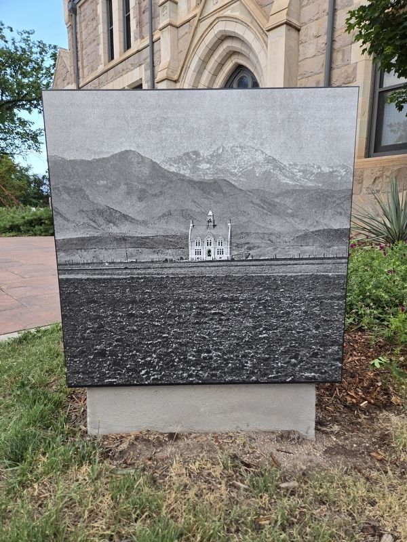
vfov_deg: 73.9
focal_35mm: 23
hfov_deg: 58.9
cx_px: 204
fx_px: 361
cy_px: 271
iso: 25
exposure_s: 1/210
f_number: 1.8
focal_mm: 5.4
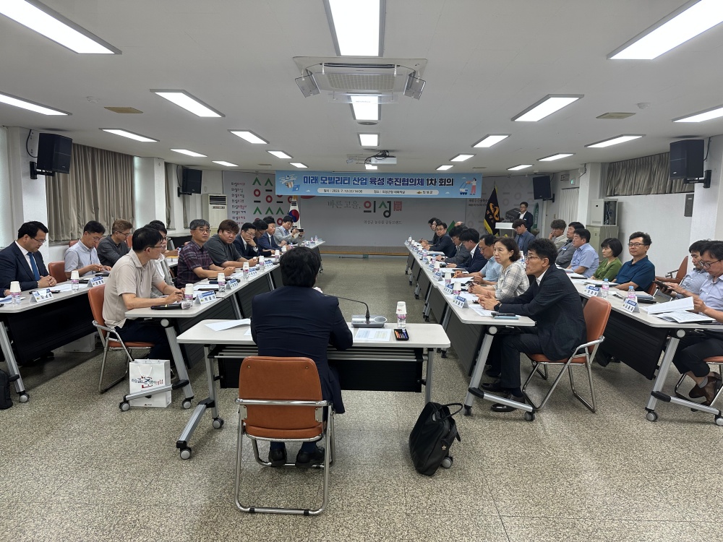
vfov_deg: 56.8
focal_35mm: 24
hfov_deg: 71.6
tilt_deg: -7.9
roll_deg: -0.6
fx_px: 501
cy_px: 271
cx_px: 362
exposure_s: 1/120
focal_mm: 6.86
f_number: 1.78
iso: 125
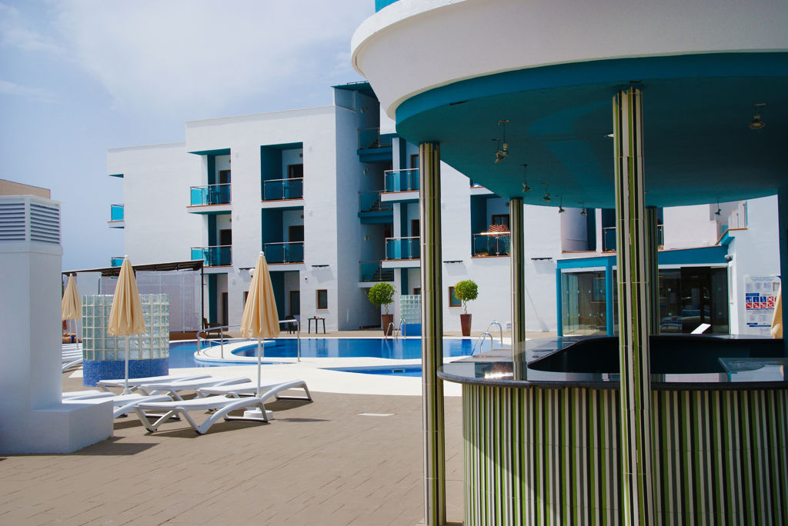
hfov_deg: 46.4
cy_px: 263
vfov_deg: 31.9
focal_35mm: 42
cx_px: 394
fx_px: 920
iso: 100
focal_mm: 28
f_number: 9
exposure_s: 1/320
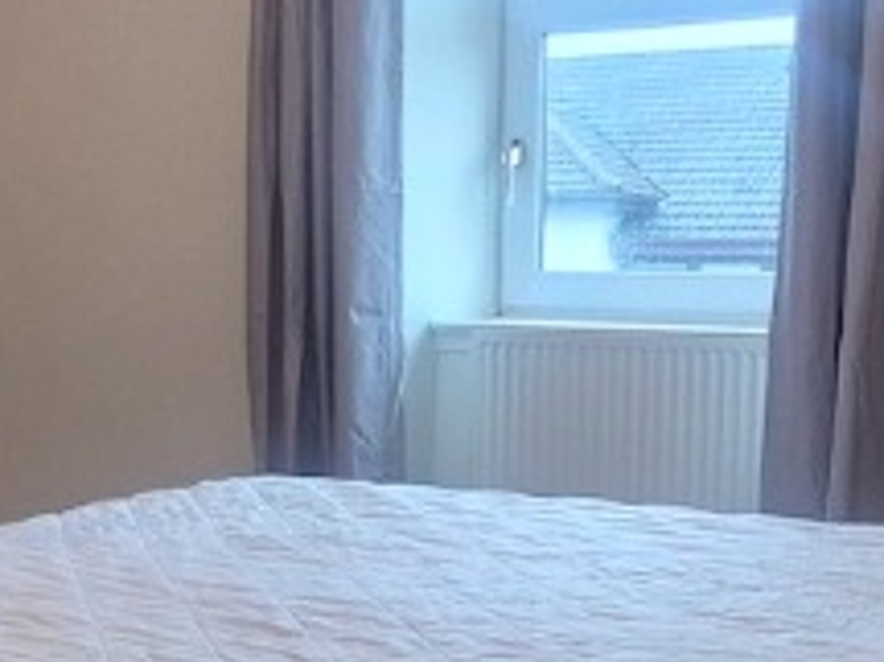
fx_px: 1582
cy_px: 362
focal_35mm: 62
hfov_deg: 31.2
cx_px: 481
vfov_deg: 23.6
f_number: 2.2
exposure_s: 1/50
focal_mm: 1.74
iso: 320
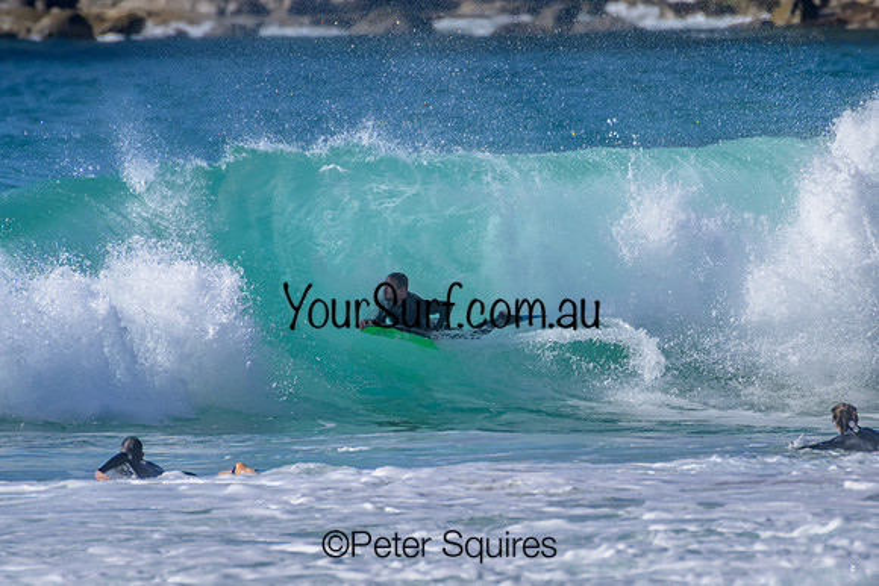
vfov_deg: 1.4
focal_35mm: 1000
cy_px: 293
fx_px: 24421
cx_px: 440
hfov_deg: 2.1
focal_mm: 1000
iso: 800
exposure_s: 1/2000
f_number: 11
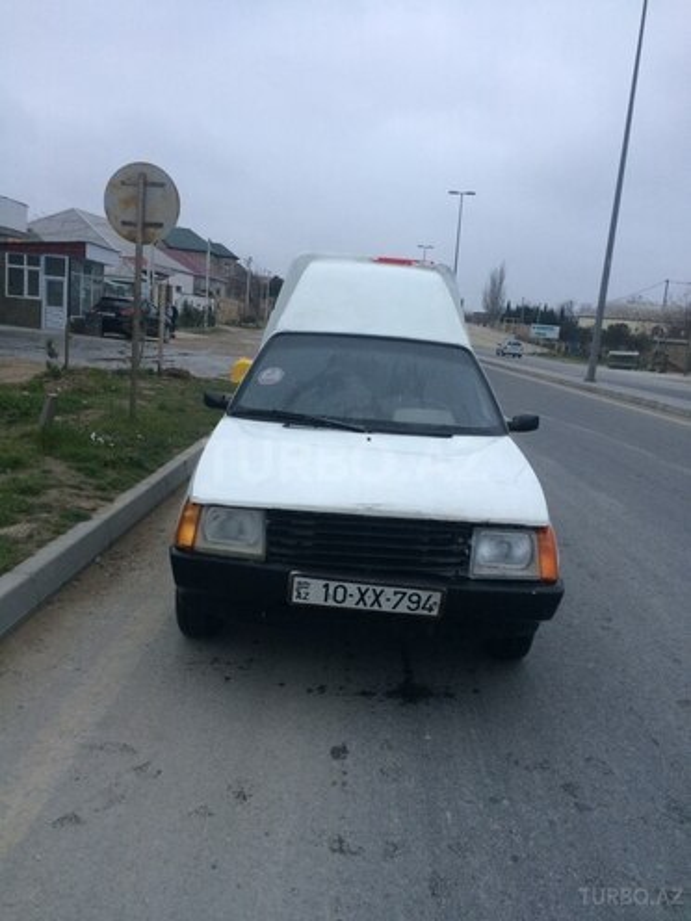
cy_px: 460
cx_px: 346
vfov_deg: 61.7
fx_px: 772
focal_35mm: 29
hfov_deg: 48.2
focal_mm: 4.15
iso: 64
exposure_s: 1/33
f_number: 2.2
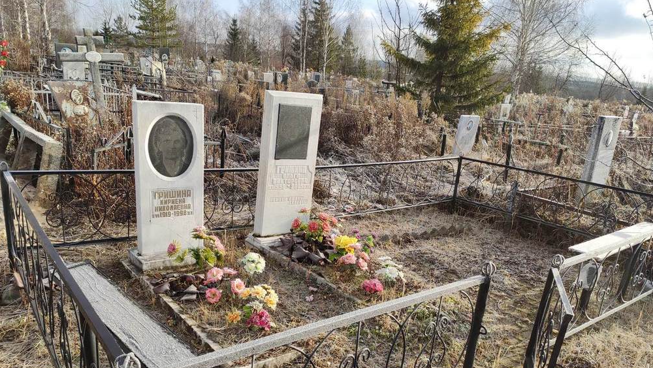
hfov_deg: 66.0
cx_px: 333
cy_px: 239
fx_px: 502
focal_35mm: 29
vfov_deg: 39.8
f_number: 1.75
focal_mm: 4.77
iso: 112
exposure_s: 1/1257
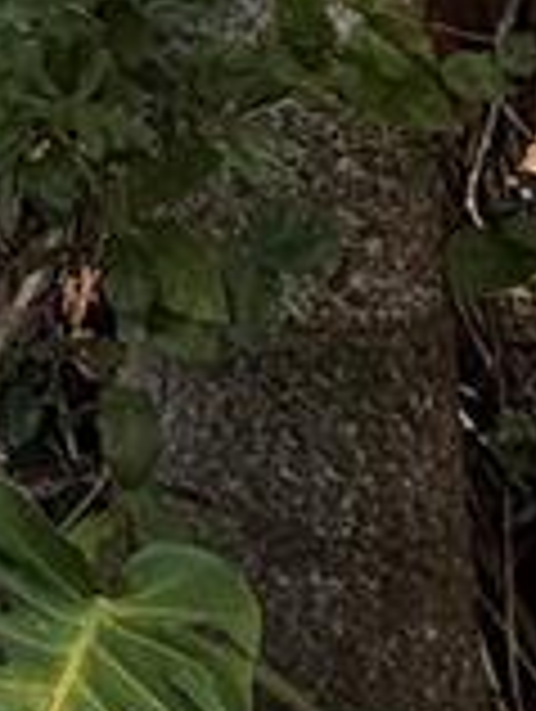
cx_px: -1383
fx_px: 2183
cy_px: -702
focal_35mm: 106
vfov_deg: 15.1
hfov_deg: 9.0
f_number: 2.2
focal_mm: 2.22
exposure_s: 1/416
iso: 64
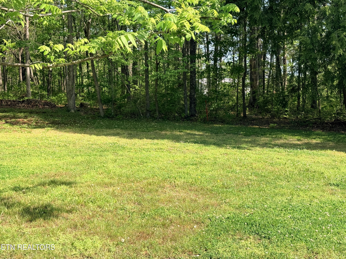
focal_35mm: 48
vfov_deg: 30.3
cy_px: 130
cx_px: 173
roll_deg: +0.3
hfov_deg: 39.7
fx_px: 480
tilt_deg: -4.9
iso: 64
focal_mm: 6.76
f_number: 1.78
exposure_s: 1/1543
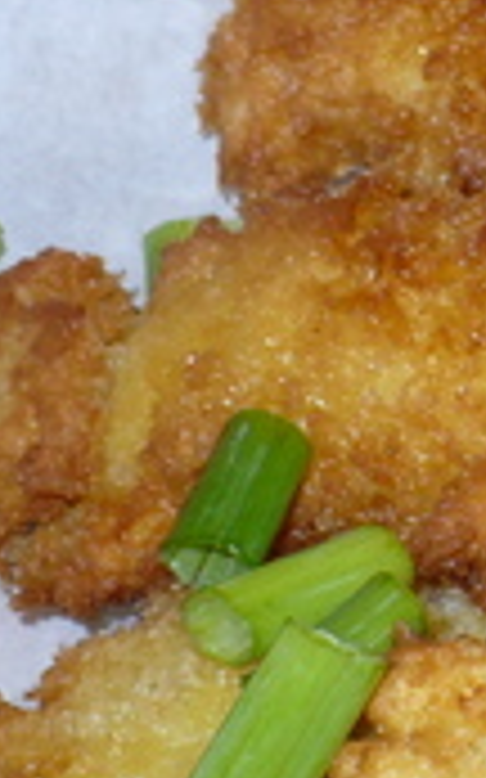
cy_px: 609
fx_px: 2948
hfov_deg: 8.8
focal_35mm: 139
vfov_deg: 15.0
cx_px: 1048
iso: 100
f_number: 2.8
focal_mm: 6.1
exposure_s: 1/30
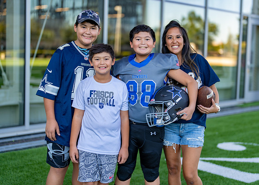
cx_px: 150
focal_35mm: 57
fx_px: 420
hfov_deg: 34.2
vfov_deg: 24.8
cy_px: 85
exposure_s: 1/640
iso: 100
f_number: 1.2
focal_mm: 50
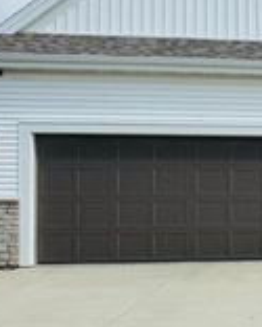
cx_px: 425
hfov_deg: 17.7
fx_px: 726
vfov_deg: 25.3
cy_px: 188
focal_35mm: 75
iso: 80
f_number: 1.78
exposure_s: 1/5814
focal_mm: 6.76
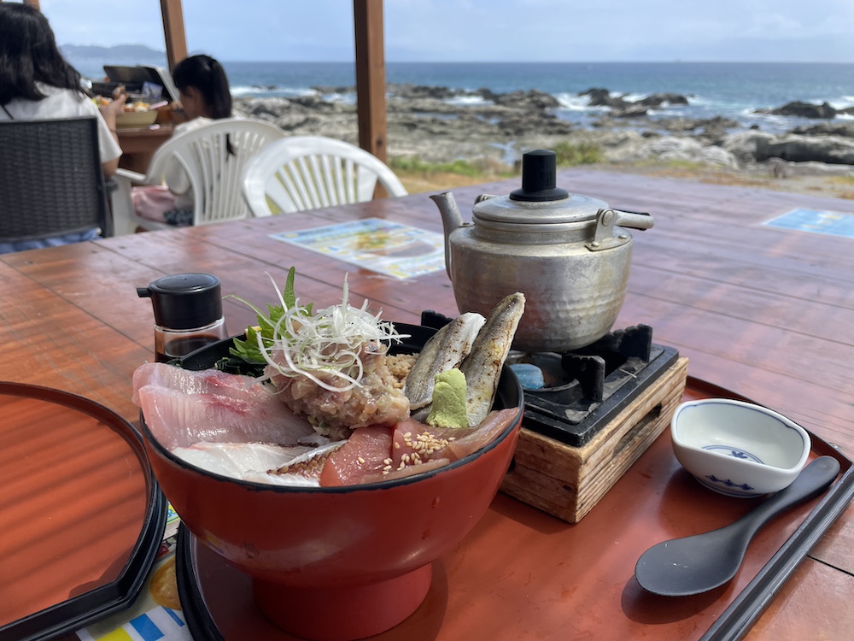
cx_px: 427
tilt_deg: -20.8
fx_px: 641
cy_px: 320
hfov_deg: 67.3
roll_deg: +0.0
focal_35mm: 26
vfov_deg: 53.1
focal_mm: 4.2
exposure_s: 1/2257
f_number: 1.6
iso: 32
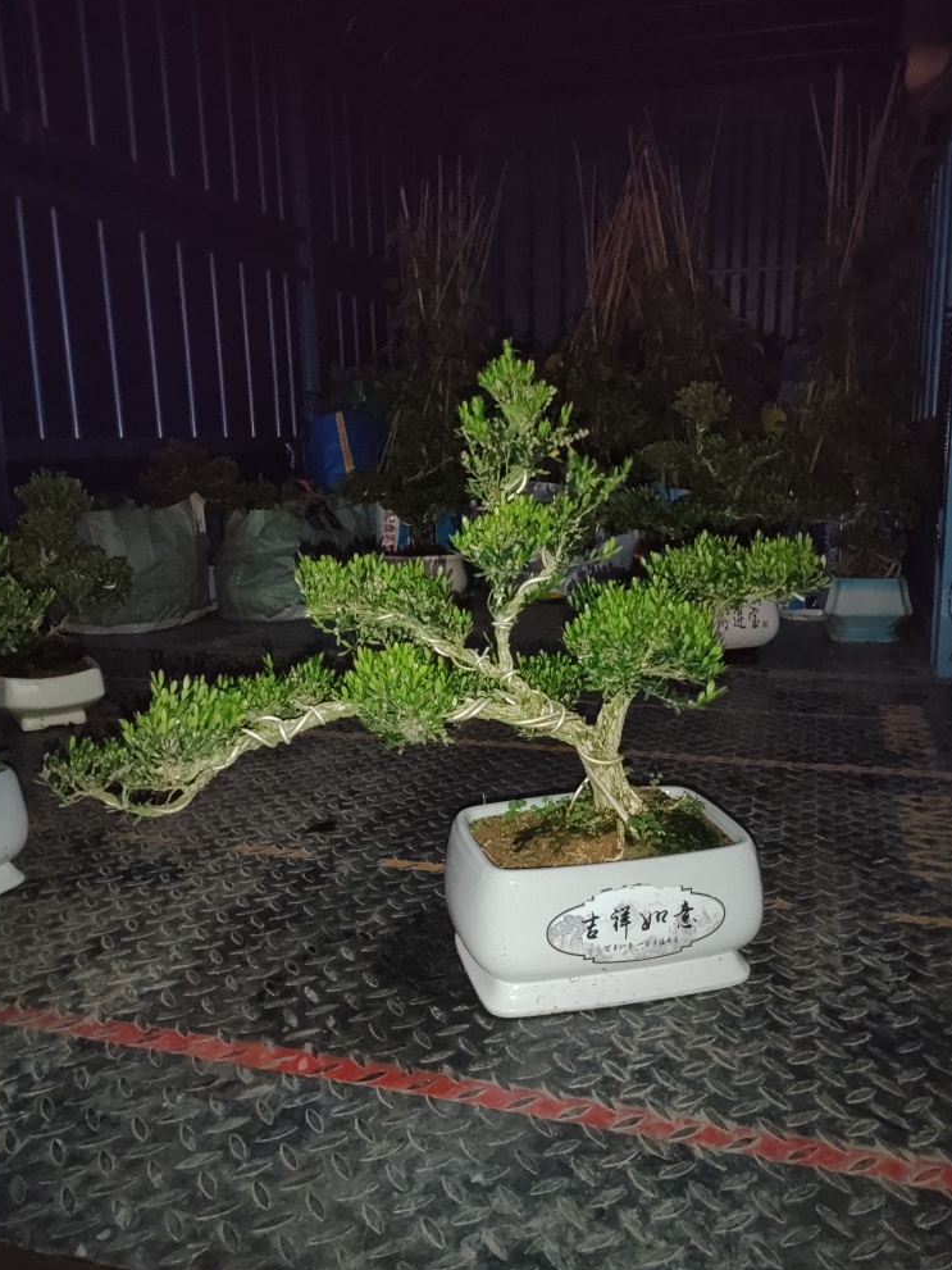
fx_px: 1027
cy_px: 654
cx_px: 500
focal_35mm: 28
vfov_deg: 63.4
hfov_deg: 49.7
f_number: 1.8
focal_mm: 4.26
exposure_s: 1/16.7
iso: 14813
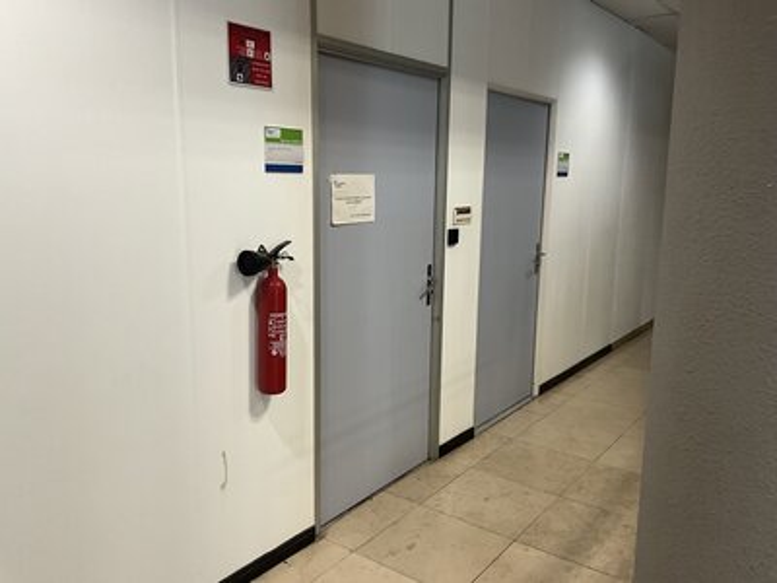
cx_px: 388
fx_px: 651
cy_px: 292
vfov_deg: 48.2
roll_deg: -0.1
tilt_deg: -10.0
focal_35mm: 29
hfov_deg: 61.7
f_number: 1.8
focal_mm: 3
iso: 125
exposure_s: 1/50
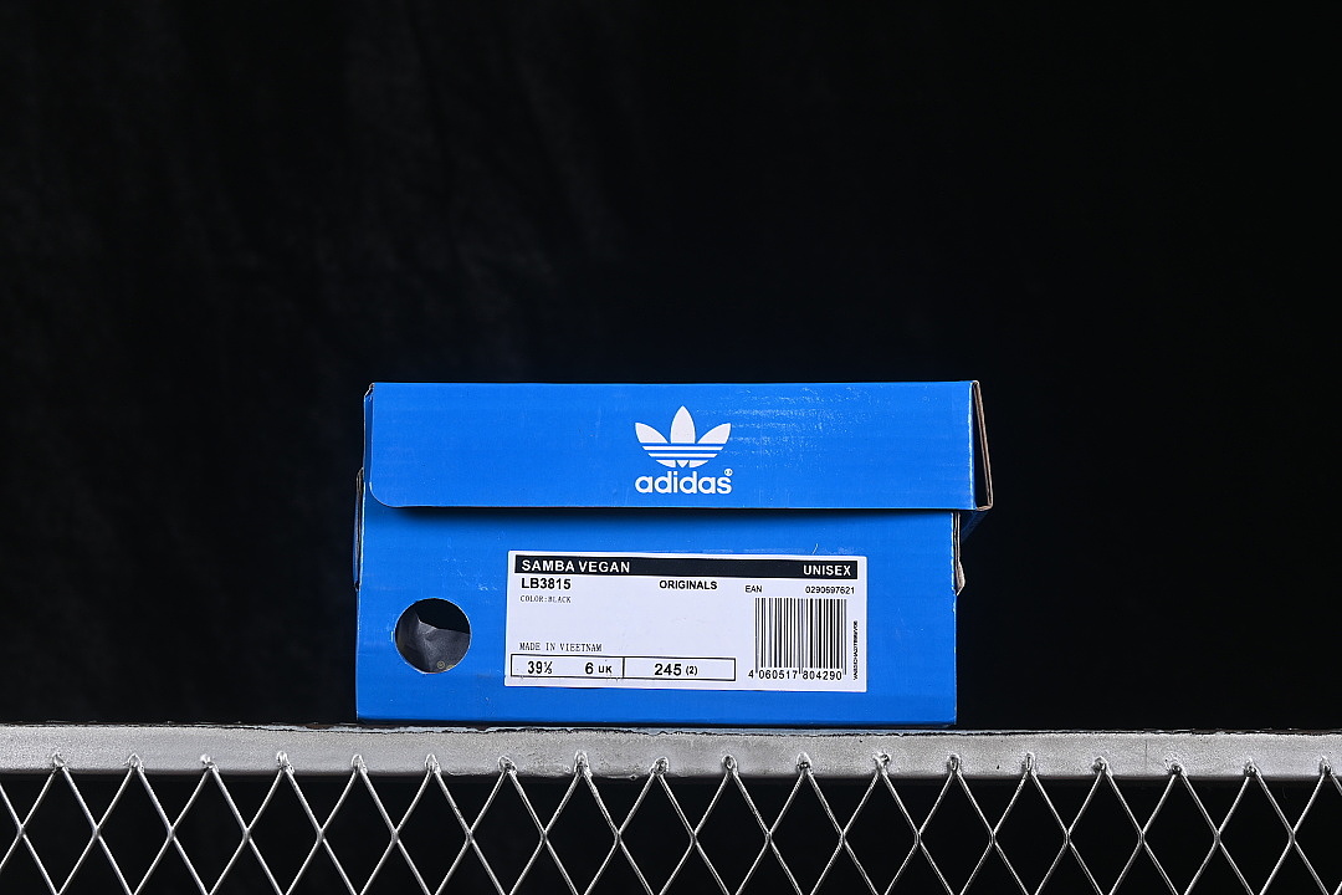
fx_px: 2796
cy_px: 448
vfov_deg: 18.2
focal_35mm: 75
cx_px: 671
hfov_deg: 27.0
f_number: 8
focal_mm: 50
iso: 160
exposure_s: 1/80
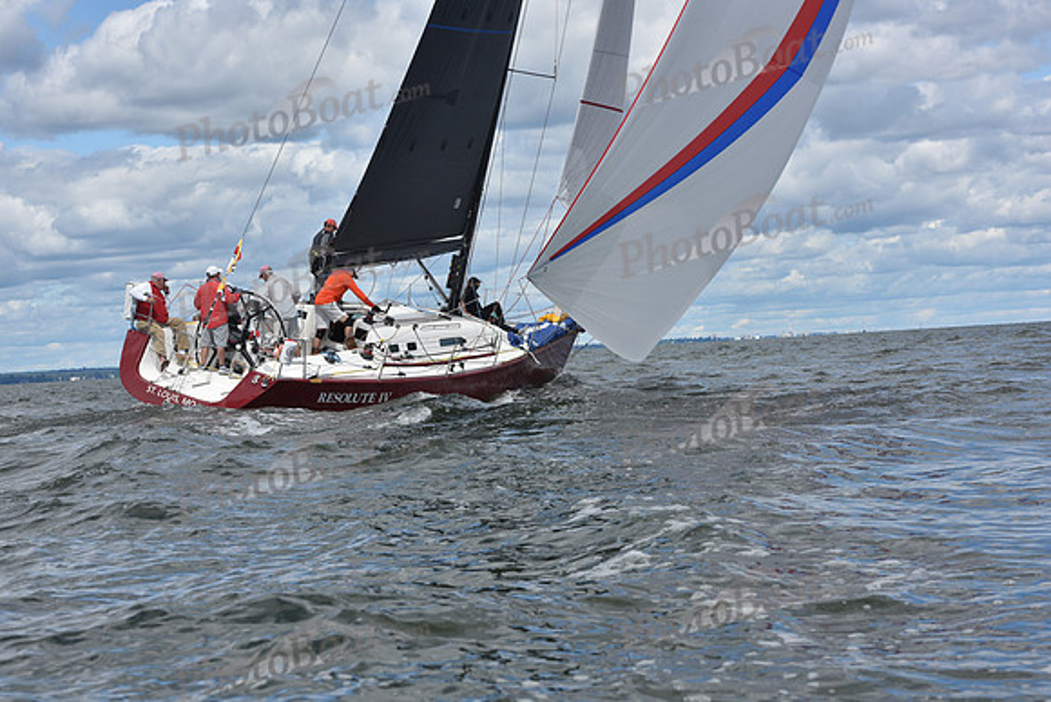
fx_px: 2511
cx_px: 526
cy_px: 351
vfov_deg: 15.9
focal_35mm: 86
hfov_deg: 23.6
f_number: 10
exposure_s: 1/800
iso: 250
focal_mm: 86
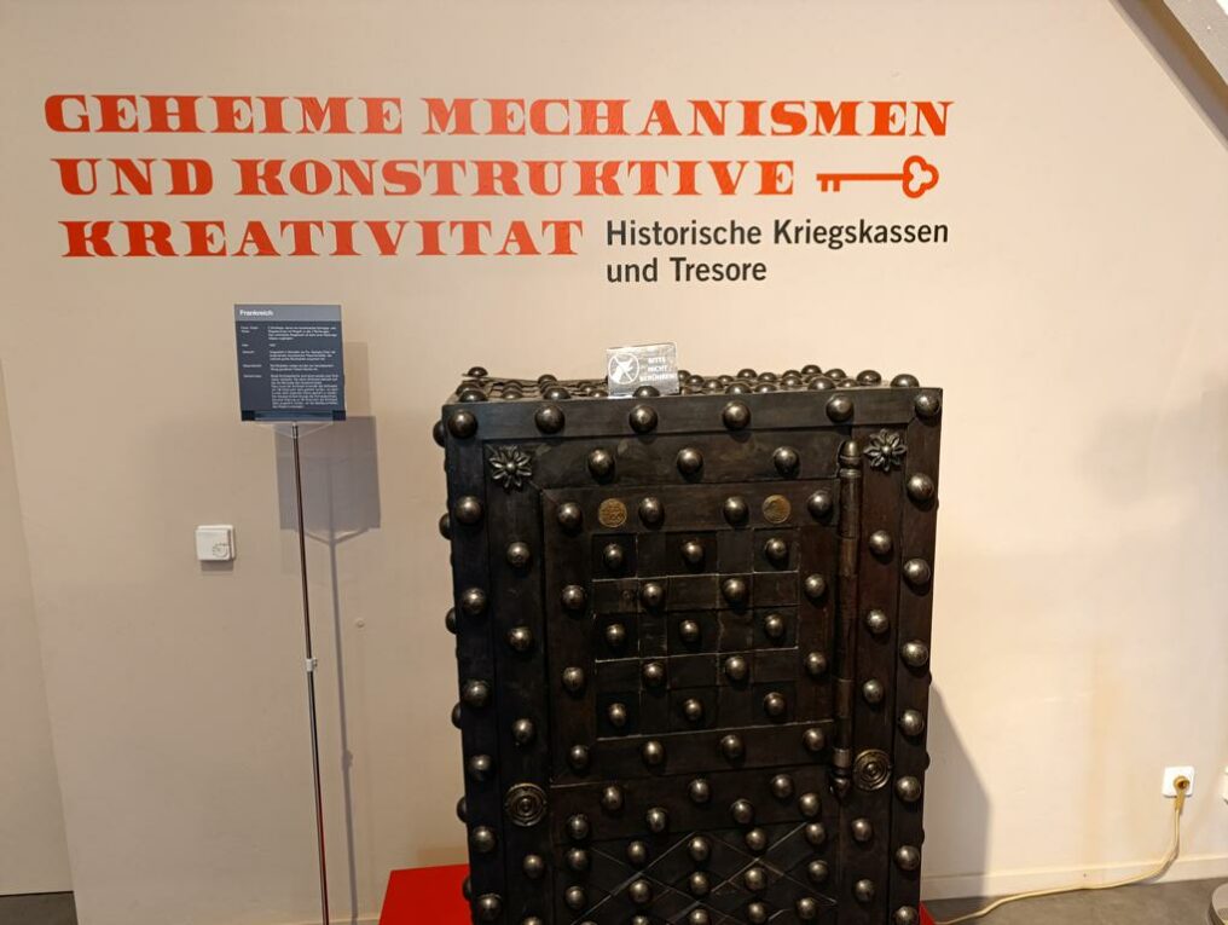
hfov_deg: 73.8
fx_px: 817
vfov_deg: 59.0
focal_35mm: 23
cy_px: 462
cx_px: 614
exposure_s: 1/33.3
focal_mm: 6.14
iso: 1250
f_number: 1.6
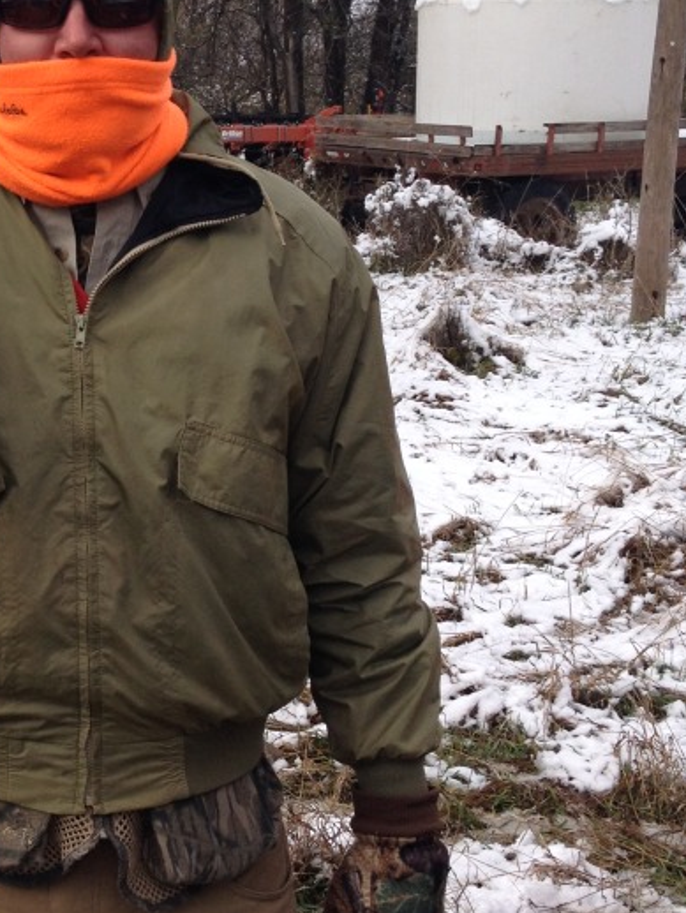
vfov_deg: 27.0
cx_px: 34
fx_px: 1901
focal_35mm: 72
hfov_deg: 20.0
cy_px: 374
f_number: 2.4
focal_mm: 4.28
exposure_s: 1/824
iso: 50
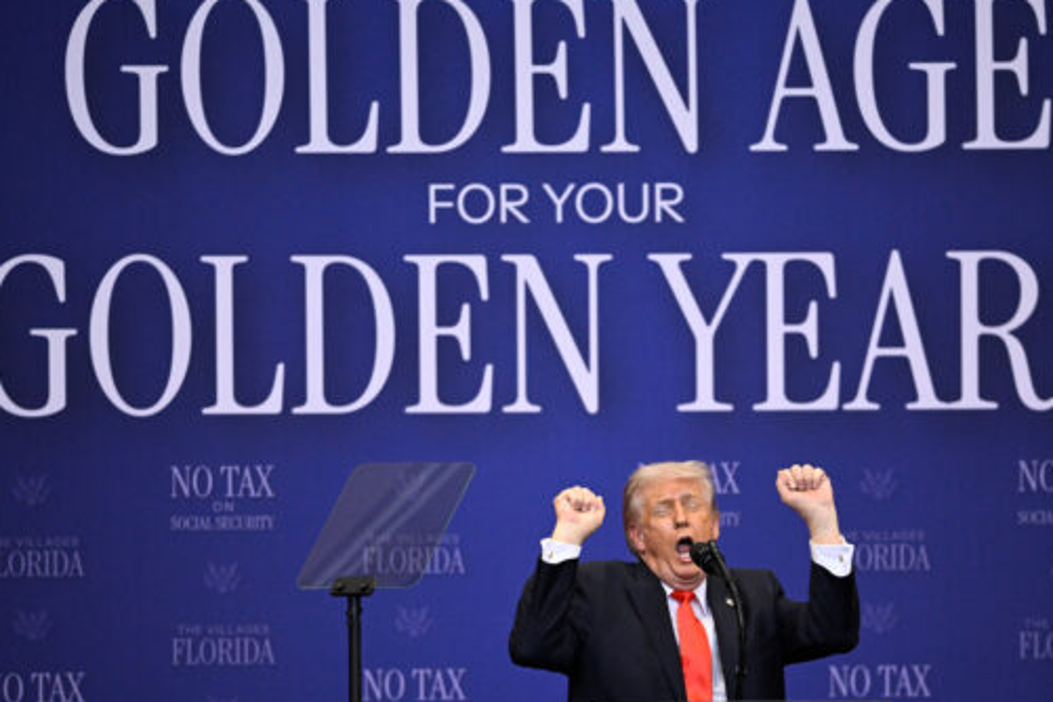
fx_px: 16262
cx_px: 582
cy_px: 460
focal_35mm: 556
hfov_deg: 3.7
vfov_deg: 2.5
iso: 3200
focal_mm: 400
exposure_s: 1/1000
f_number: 2.8
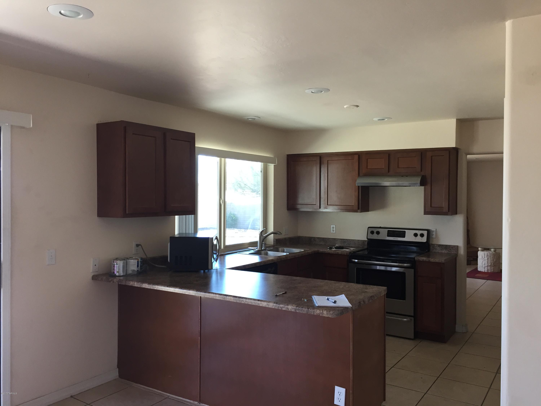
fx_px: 453
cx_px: 270
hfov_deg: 61.7
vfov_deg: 48.2
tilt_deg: -2.1
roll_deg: -0.7
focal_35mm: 29
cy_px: 203
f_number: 2.2
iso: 32
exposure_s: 1/30
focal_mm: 4.15
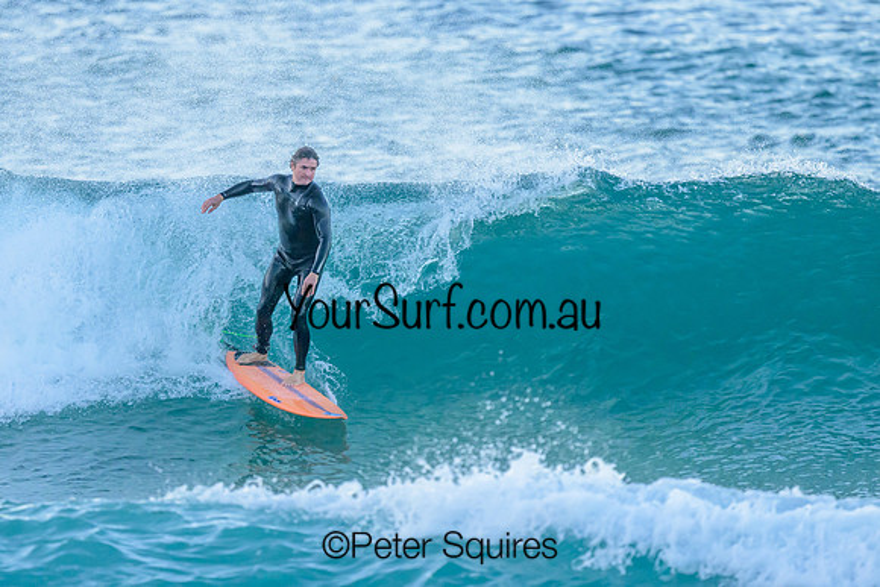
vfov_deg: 1.4
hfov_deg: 2.2
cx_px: 390
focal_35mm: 953
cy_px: 241
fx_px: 23292
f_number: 6.3
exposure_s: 1/1250
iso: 2200
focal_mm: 800
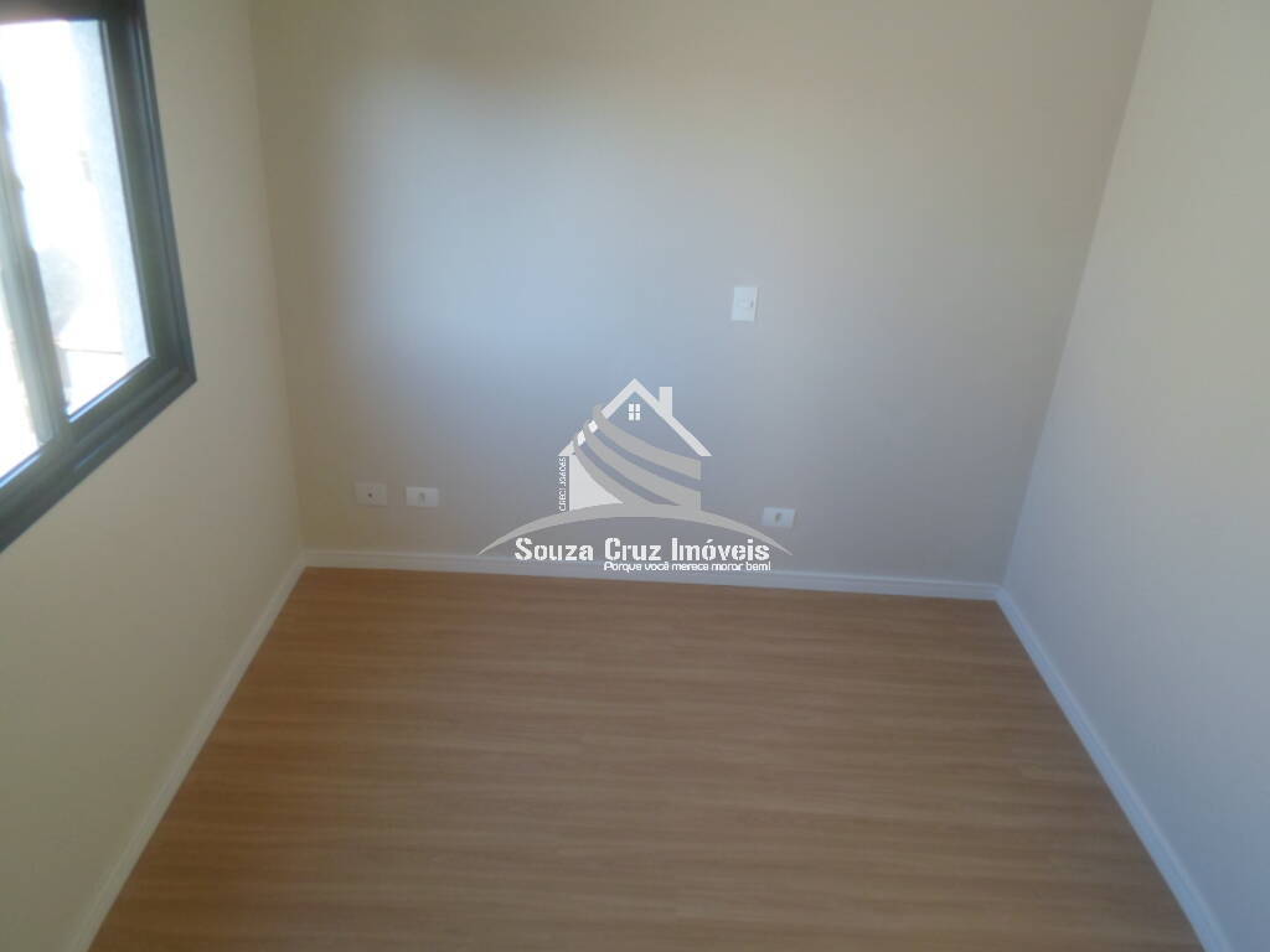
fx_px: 917
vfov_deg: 54.9
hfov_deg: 69.4
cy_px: 476
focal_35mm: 25
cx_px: 635
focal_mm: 4.5
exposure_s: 1/45
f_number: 2.5
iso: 80
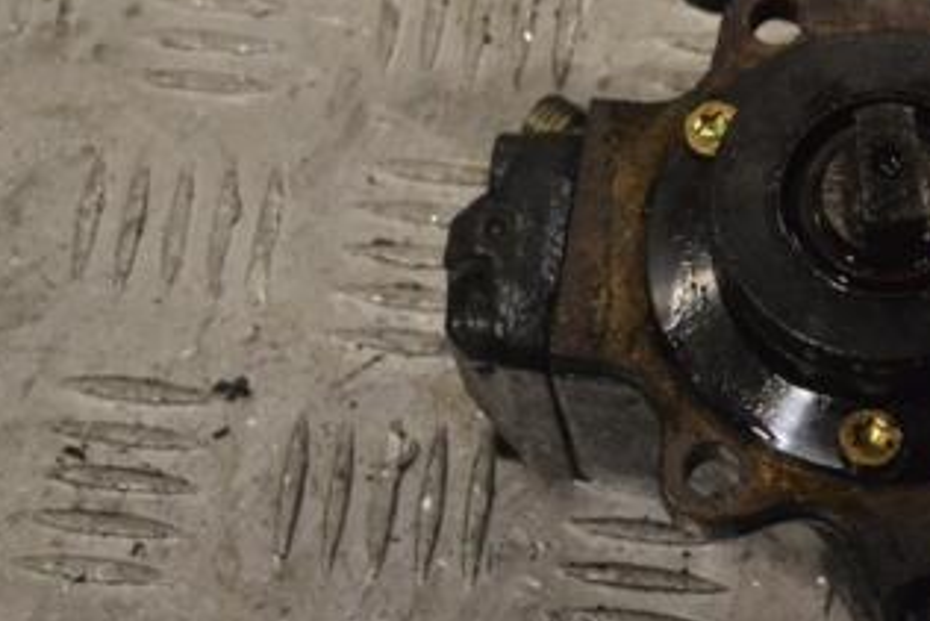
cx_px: 727
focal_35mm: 114
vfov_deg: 12.0
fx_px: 2946
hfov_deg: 17.8
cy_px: 280
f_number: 10
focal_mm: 40
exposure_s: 1/400
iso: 3200
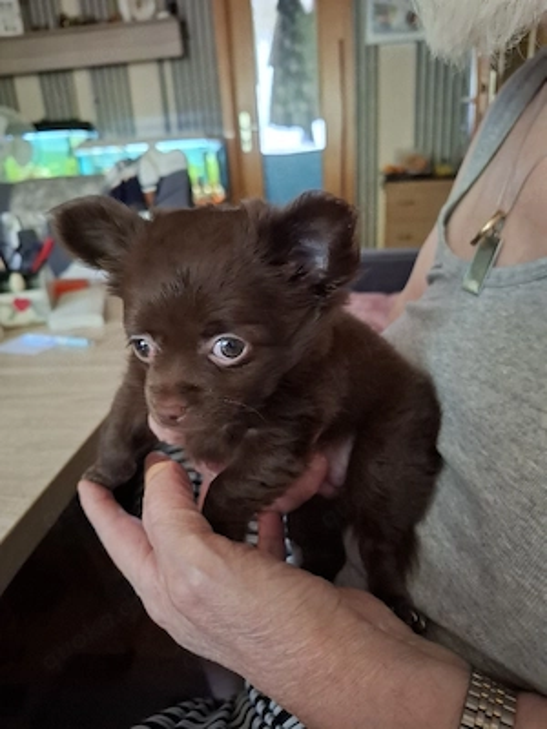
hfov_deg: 58.9
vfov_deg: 73.9
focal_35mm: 23
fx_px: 485
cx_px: 274
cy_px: 364
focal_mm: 5.54
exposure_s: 1/25
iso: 800
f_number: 1.8
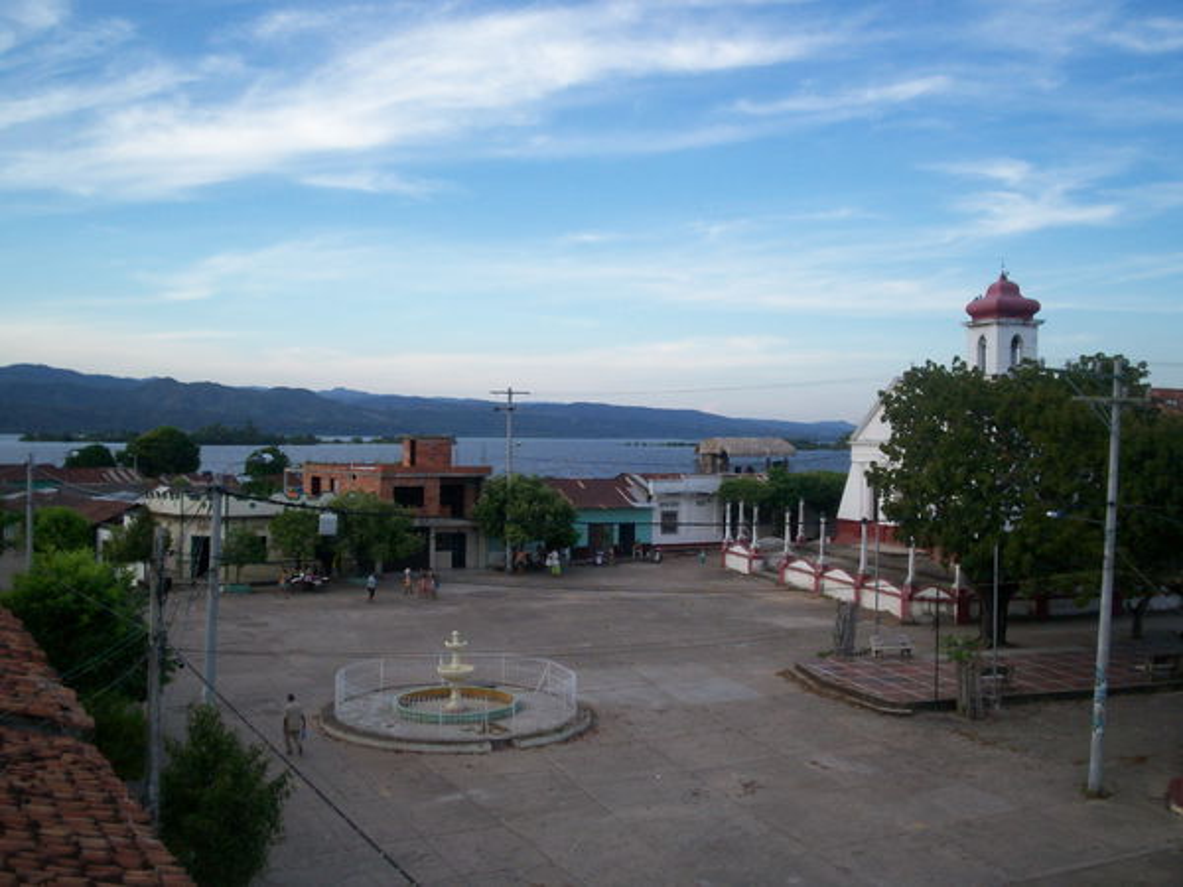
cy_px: 444
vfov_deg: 39.7
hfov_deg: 51.4
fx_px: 1230
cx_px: 592
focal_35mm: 36
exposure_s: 1/202
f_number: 4.5
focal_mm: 5.9
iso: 100
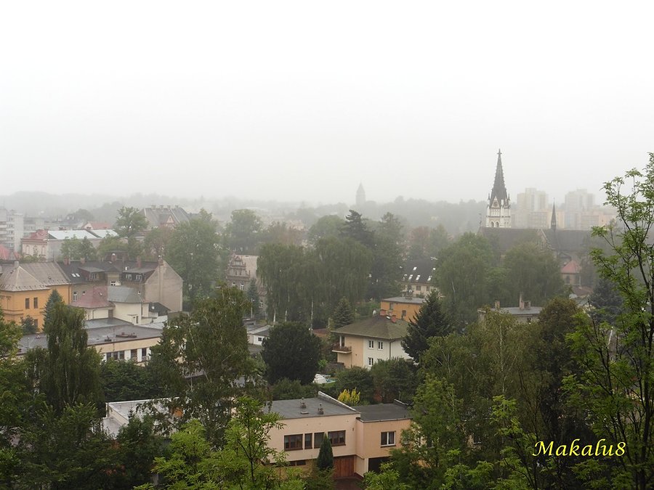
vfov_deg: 28.6
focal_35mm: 51
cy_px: 245
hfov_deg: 37.5
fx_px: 964
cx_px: 327
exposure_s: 1/160
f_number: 5
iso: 100
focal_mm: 9
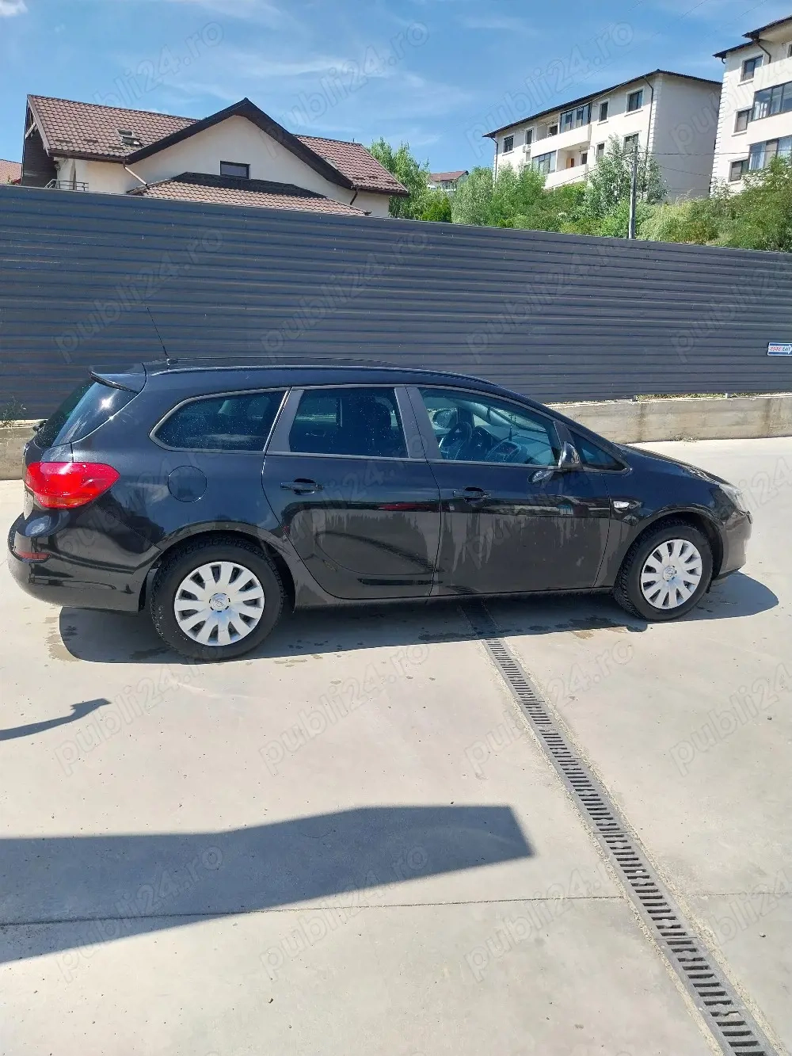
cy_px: 528
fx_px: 793
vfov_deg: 67.3
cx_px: 396
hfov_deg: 53.1
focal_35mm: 26
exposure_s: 1/714
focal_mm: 4
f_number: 1.8
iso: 25
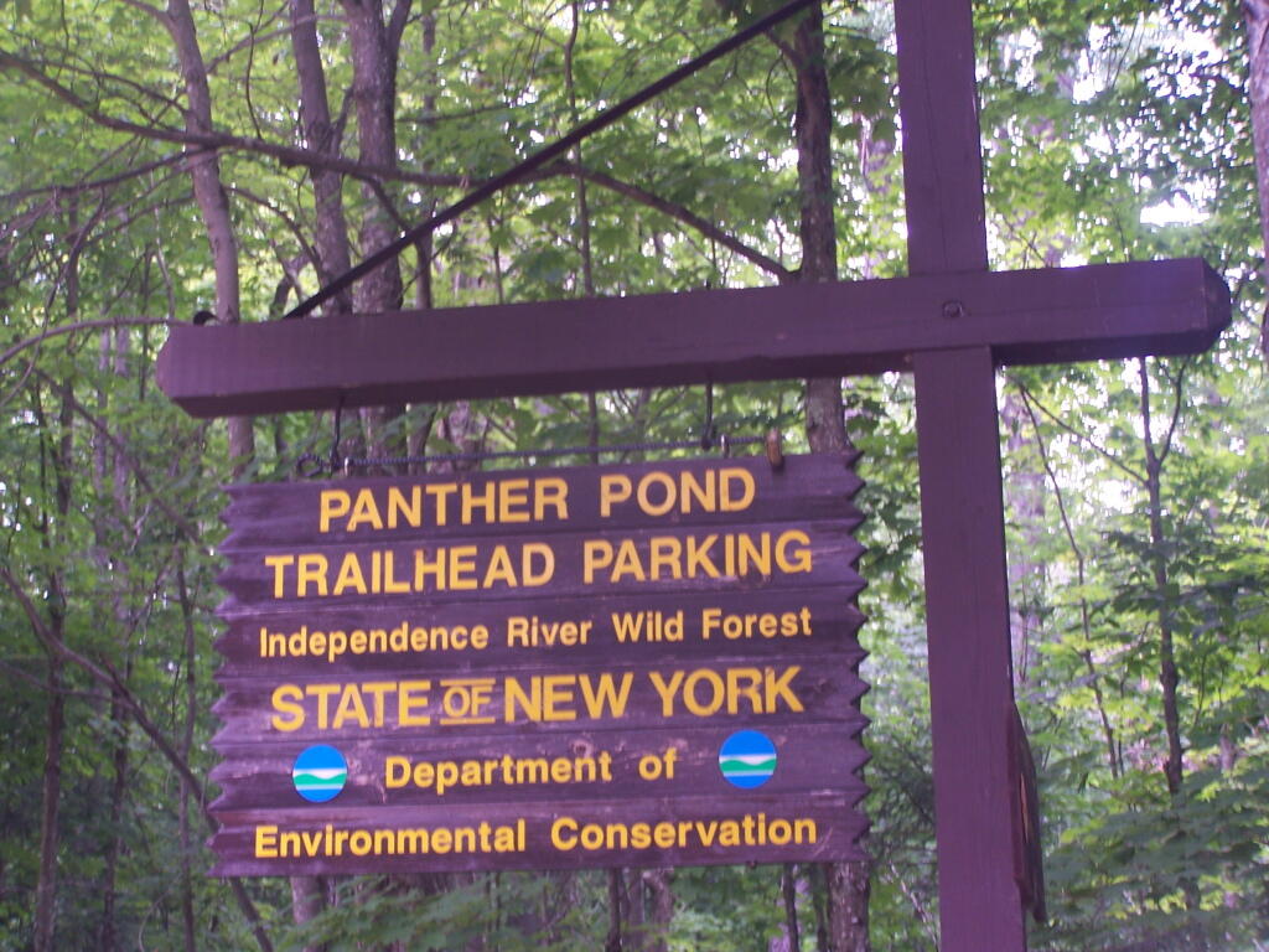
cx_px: 634
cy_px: 476
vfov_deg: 21.3
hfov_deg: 28.2
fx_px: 2529
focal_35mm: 69
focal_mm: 11.5
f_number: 3.2
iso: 80
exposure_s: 1/50
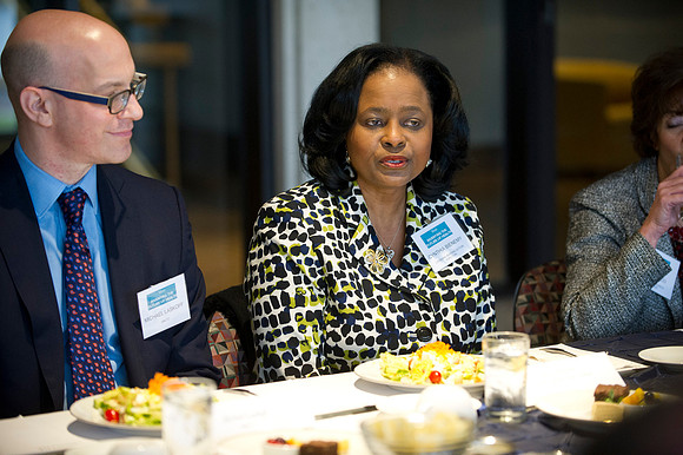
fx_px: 2086
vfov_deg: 12.4
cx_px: 342
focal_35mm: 110
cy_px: 228
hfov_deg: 18.6
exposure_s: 1/125
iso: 2500
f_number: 2.8
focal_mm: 110
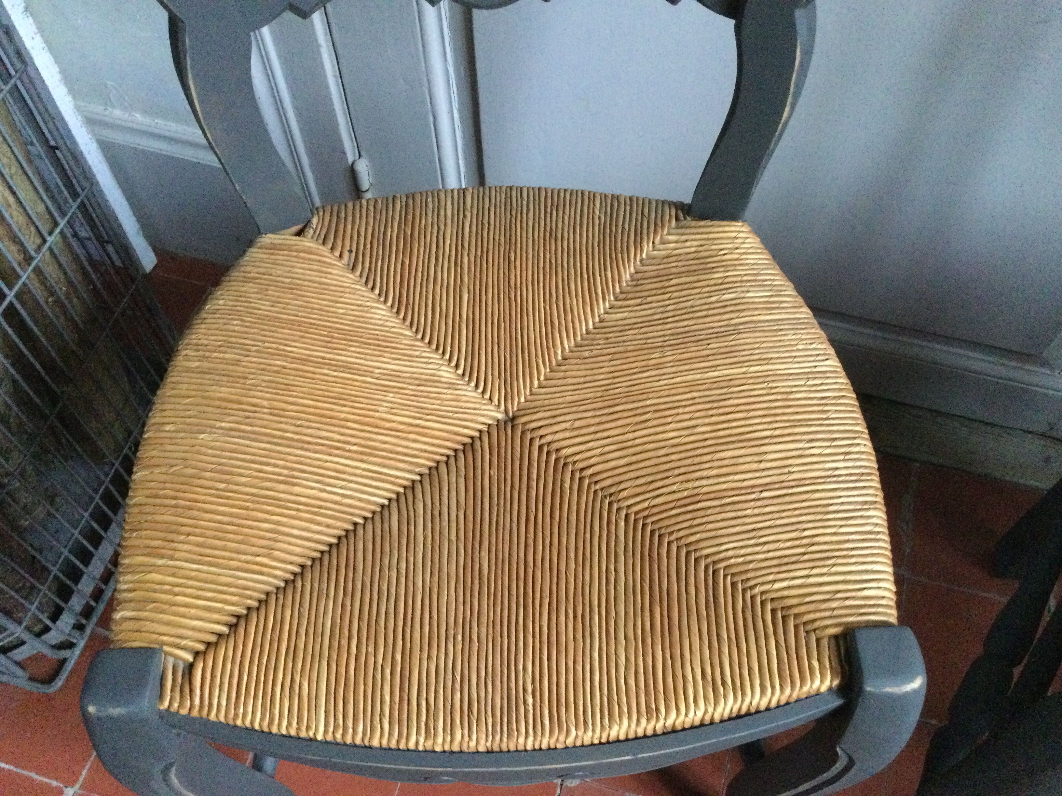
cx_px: 531
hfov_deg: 58.4
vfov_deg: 45.4
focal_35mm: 31
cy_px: 398
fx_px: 951
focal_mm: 3.3
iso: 400
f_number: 2.4
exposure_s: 1/17
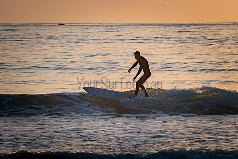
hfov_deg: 8.4
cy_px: 85
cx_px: 142
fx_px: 1620
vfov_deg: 5.6
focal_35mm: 245
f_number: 14
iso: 64
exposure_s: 1/60
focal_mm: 200
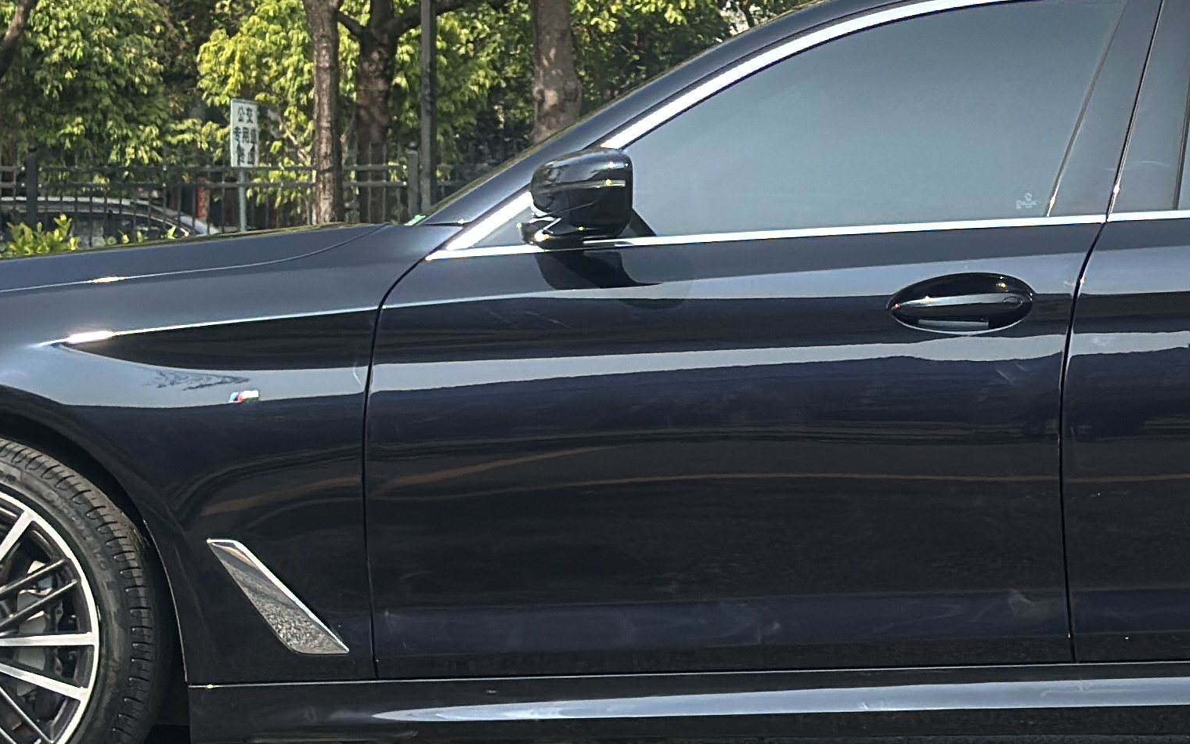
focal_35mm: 135
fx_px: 4378
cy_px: 90
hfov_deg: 15.3
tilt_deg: +2.0
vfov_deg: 9.7
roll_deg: +1.4
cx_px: 1008
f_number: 1.78
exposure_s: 1/2532
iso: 80
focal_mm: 6.86
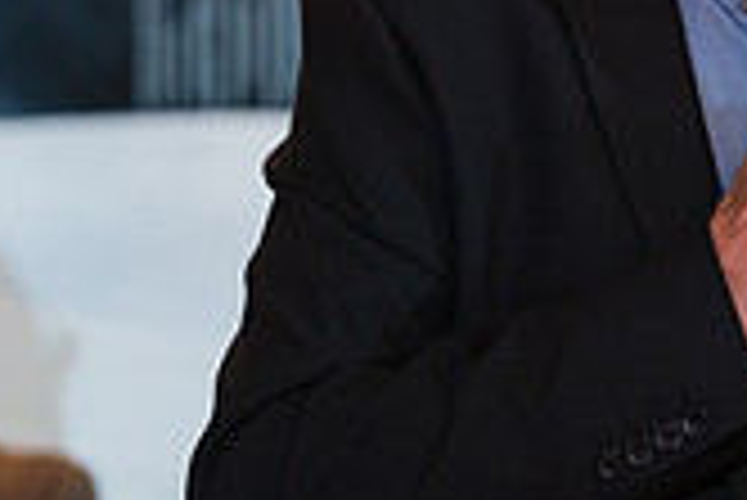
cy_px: 27
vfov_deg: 1.9
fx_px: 14890
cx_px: 754
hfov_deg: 2.9
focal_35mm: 717
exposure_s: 1/200
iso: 1250
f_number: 3.2
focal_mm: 200
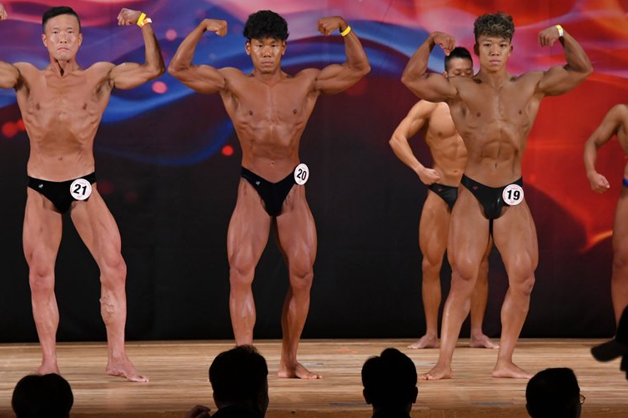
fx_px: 4306
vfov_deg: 5.6
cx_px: 313
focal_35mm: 247
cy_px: 204
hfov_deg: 8.3
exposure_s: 1/400
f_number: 5.6
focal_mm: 160
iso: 3200
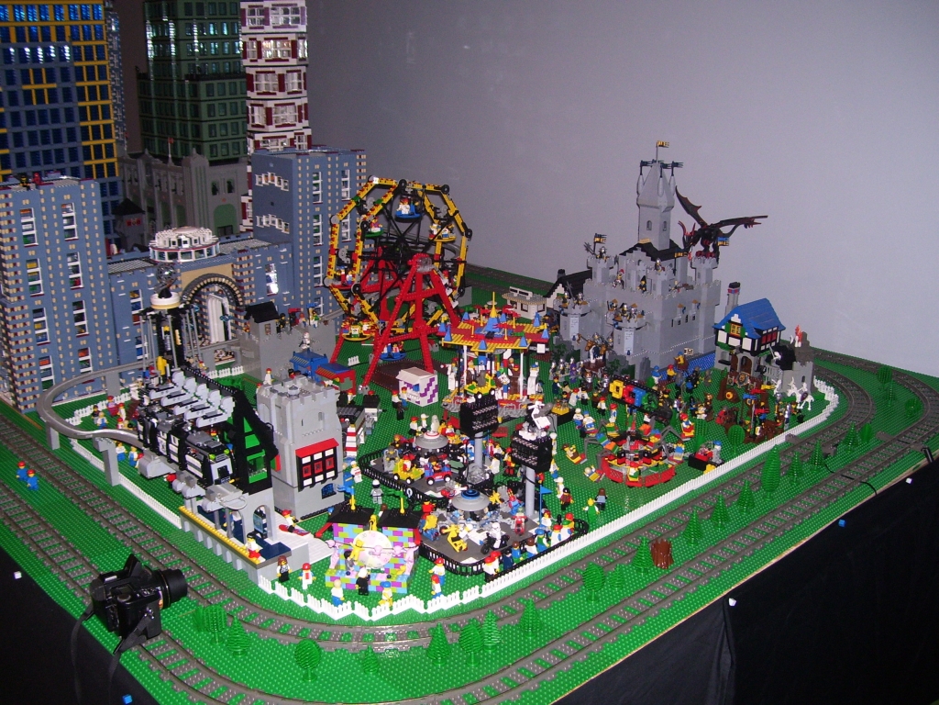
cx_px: 470
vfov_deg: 38.7
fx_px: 1004
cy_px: 352
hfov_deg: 50.1
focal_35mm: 37
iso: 125
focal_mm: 6
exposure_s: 1/60
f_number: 2.7
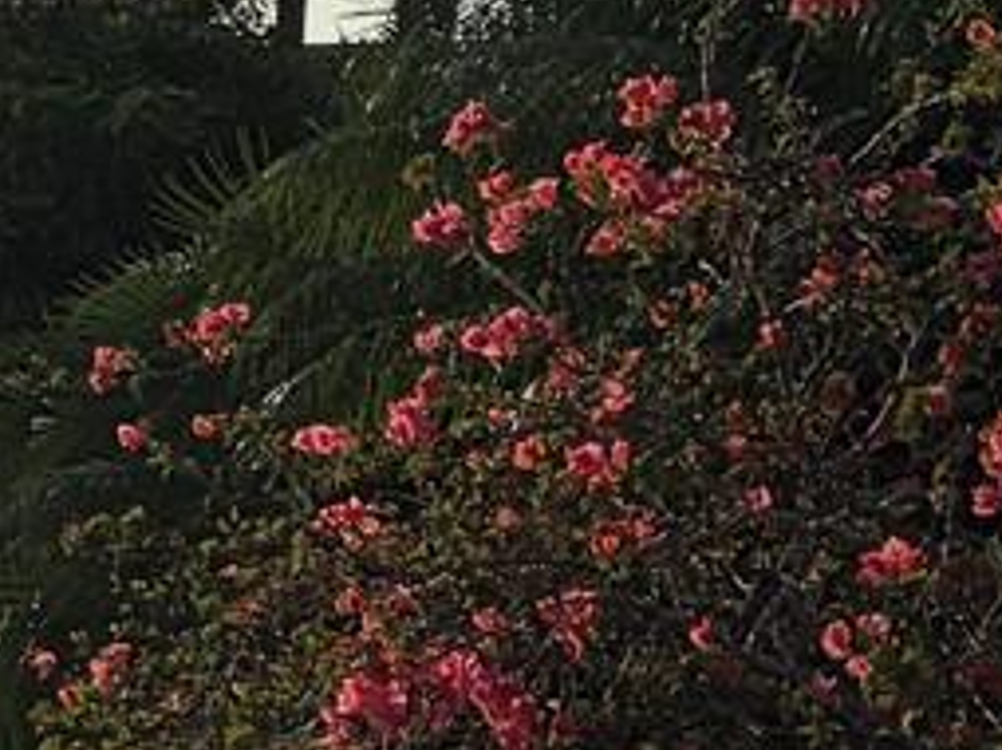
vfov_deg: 9.0
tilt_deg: -2.9
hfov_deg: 10.6
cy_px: 568
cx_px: -1278
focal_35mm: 164
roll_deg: -0.7
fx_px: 4743
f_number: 1.6
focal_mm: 5.96
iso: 50
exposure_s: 1/8850
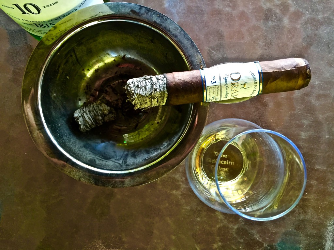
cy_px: 125
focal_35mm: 29
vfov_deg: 48.2
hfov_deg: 61.7
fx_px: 280
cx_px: 167
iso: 125
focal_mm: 4.15
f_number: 2.2
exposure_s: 1/30
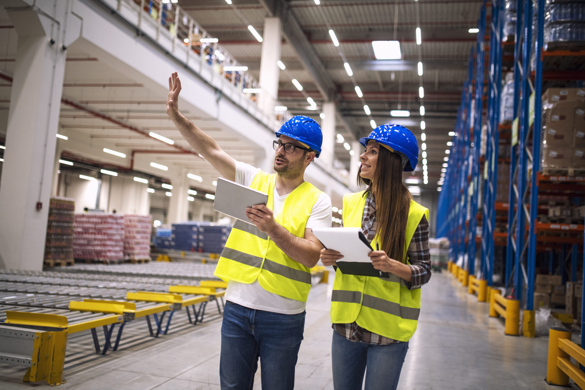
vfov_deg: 37.9
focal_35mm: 35
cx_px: 292
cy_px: 195
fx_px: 569
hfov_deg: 54.4
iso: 500
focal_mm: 35
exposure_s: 1/250
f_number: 1.4
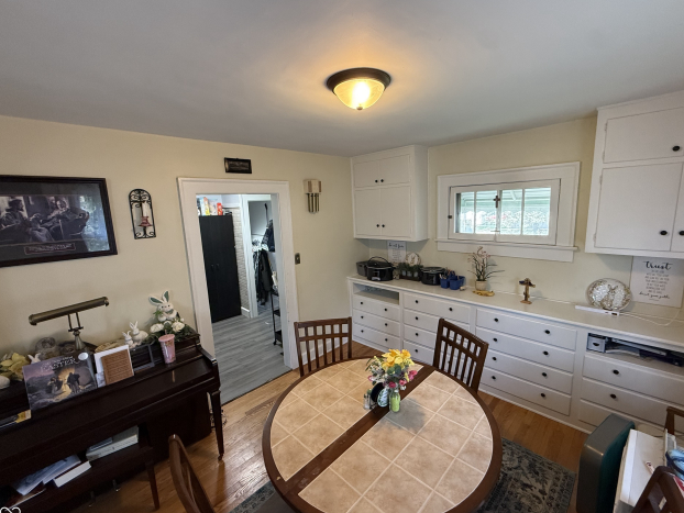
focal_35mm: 15
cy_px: 254
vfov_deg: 81.8
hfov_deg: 98.1
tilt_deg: -8.4
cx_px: 356
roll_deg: +1.8
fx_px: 297
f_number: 2.2
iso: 640
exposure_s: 1/120
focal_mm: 2.22
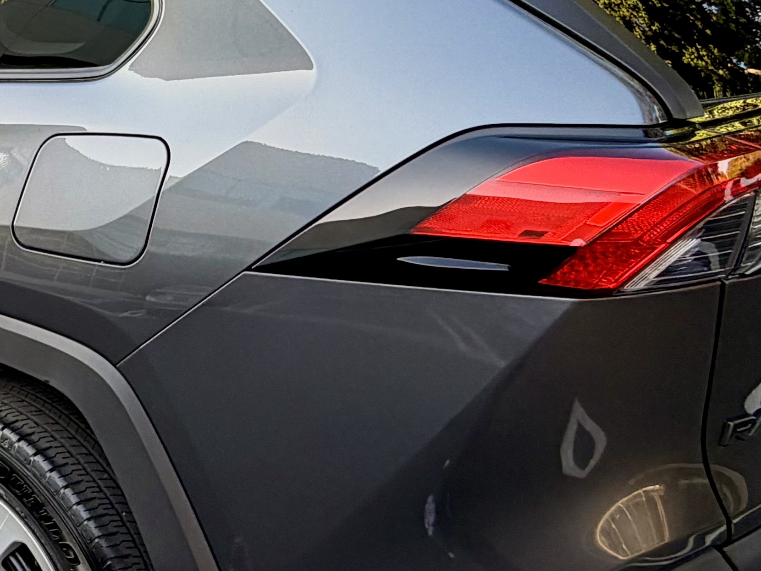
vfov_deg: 43.8
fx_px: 703
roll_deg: +1.7
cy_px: 218
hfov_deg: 53.4
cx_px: 163
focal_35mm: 32
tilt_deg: -14.6
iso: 50
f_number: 2.2
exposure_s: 1/121
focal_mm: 2.22
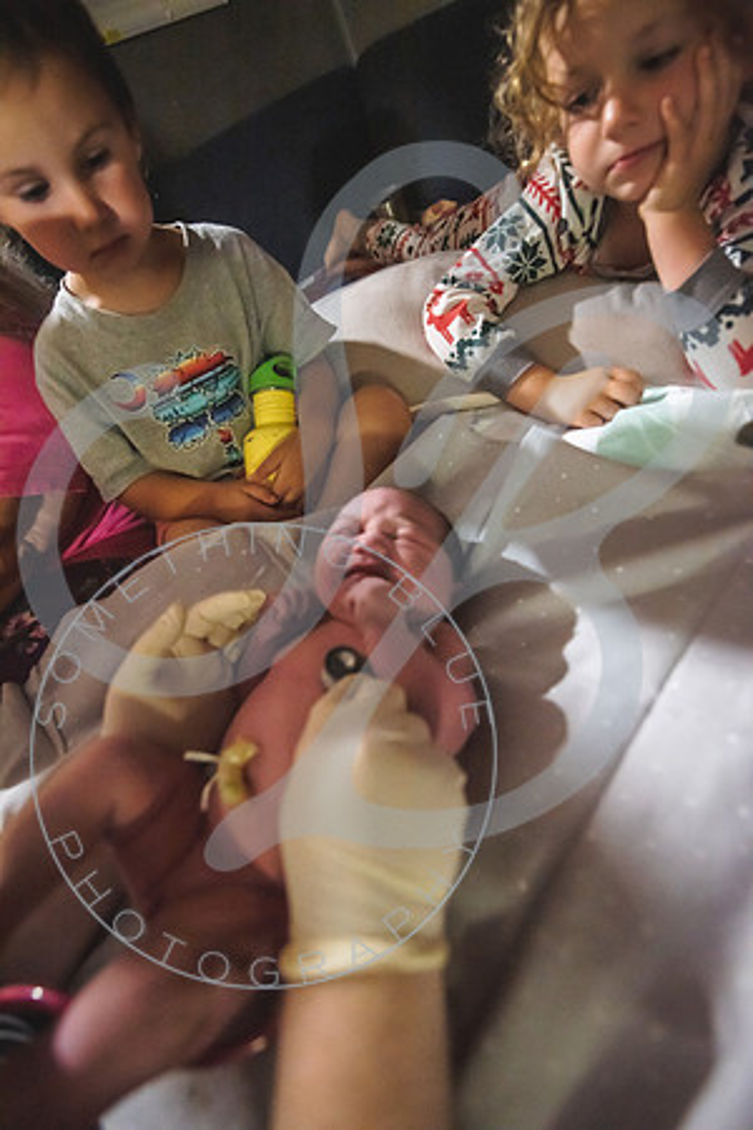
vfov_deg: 93.3
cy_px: 565
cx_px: 376
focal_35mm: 17
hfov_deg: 70.4
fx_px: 533
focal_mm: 17
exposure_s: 1/60
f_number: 2.8
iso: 2000
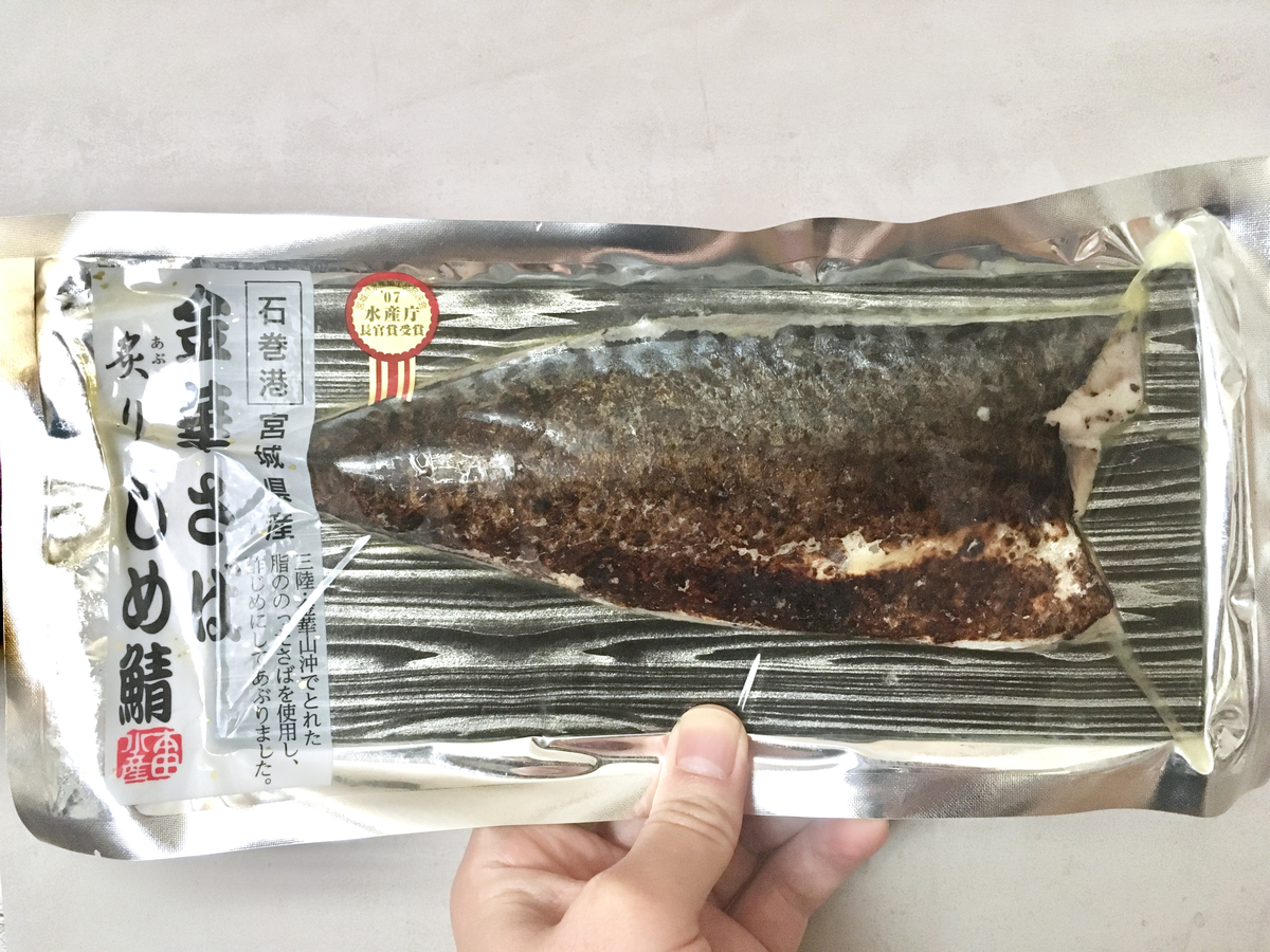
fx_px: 1064
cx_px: 635
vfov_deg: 48.2
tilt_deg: -24.8
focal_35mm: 29
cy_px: 476
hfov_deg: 61.7
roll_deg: +2.6
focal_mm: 4.15
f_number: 2.2
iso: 250
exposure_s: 1/15
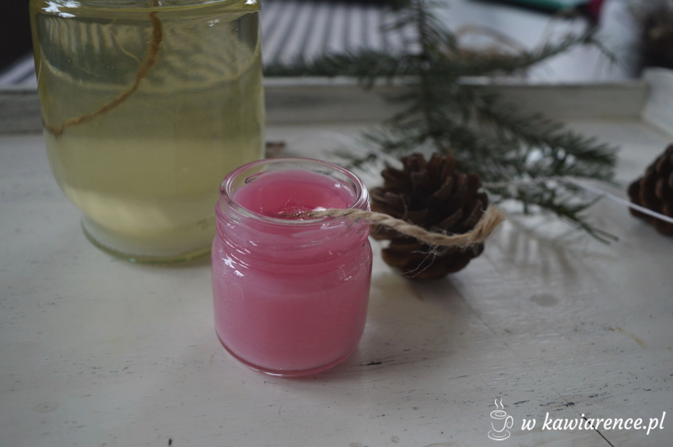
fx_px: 616
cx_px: 336
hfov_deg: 57.3
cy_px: 224
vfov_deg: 39.9
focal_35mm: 33
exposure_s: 1/100
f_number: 5
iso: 400
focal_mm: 22
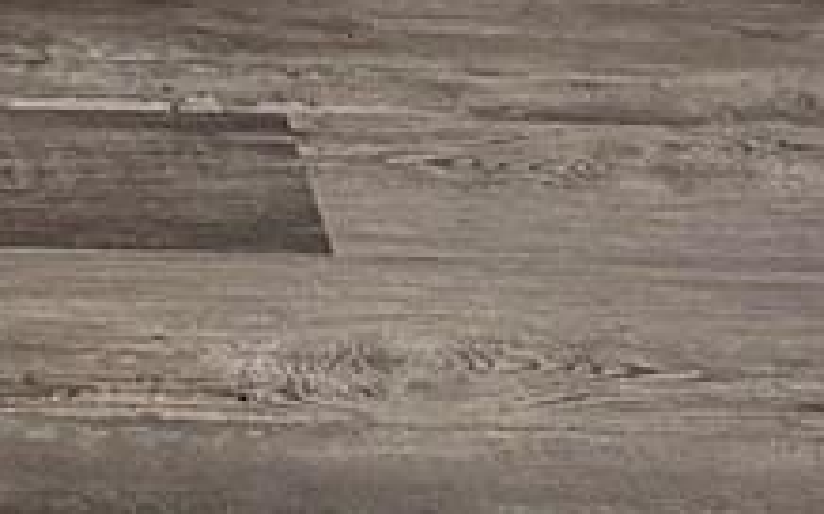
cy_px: -1446
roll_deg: +0.3
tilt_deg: +0.6
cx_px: -289
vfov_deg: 8.1
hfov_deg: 17.7
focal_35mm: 109
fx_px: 2447
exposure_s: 1/120
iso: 200
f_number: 2.2
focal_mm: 2.22
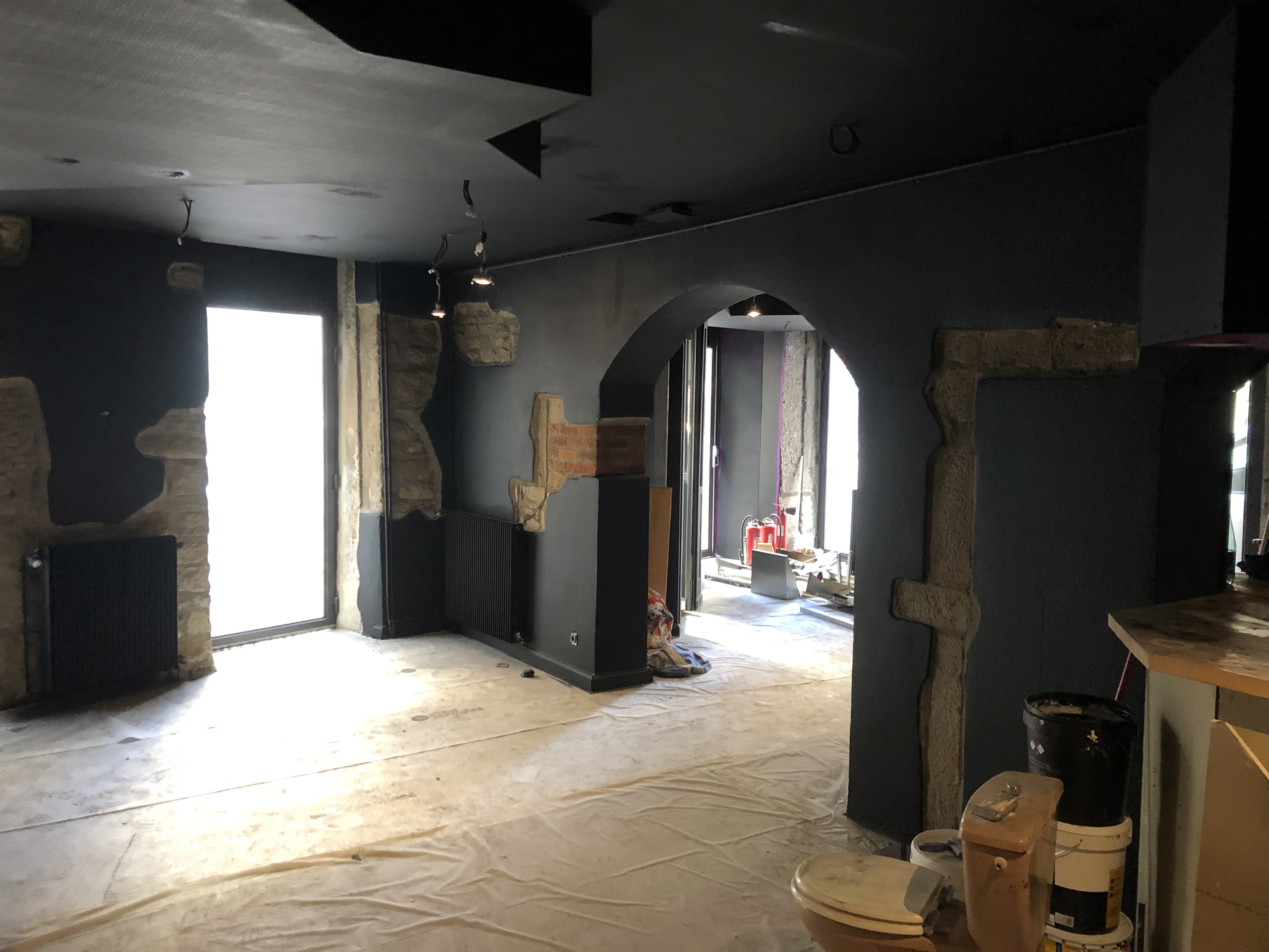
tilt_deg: -4.7
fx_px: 1026
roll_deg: +0.3
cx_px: 634
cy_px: 476
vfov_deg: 49.7
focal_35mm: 28
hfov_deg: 63.4
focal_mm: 4
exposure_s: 1/12
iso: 100
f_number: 1.8
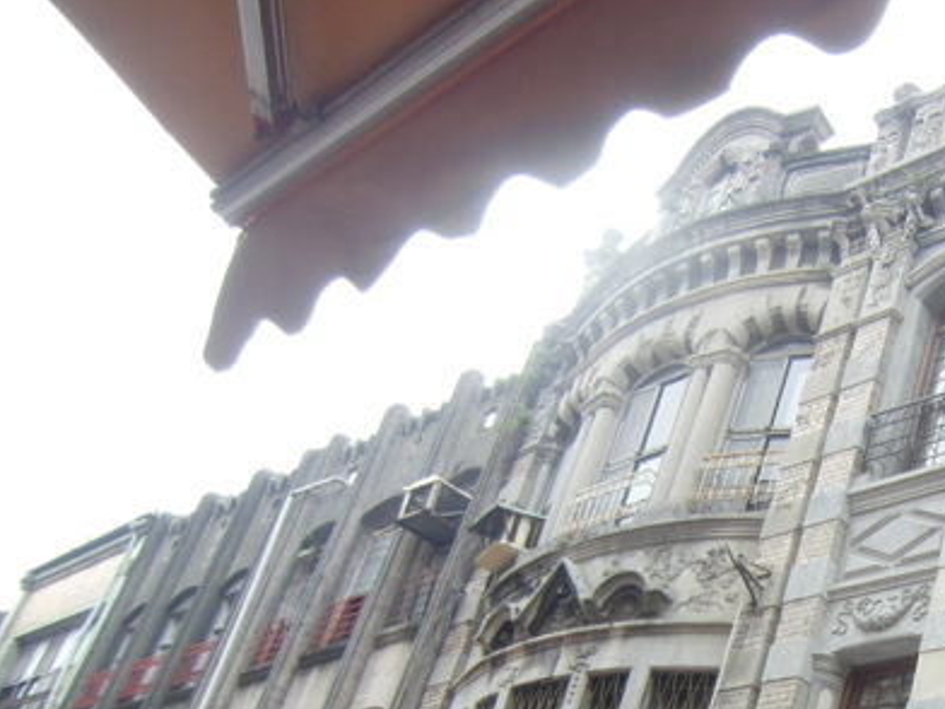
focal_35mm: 49
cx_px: 943
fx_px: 1338
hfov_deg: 35.3
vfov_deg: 27.8
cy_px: 721
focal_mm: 4.3
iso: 100
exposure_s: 1/160
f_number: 3.2
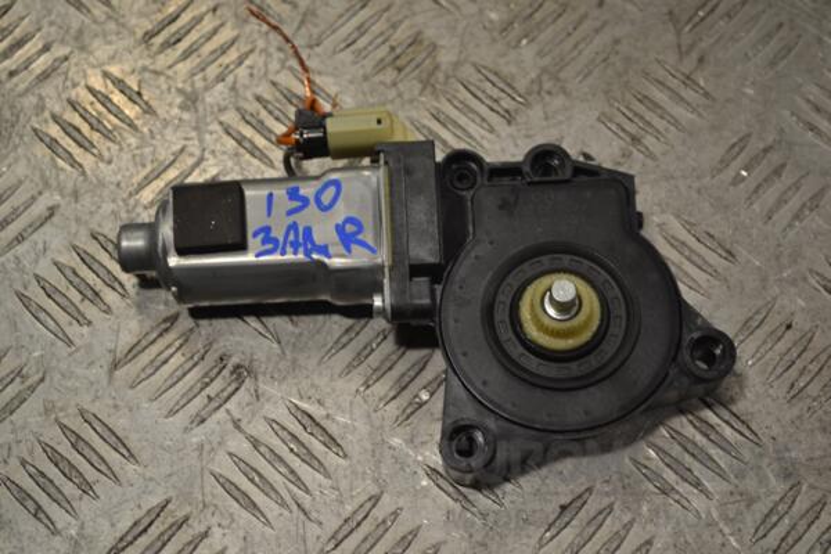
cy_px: 277
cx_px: 416
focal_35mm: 66
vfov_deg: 20.6
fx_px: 1523
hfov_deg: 30.5
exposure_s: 1/50
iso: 100
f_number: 5.3
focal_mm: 44
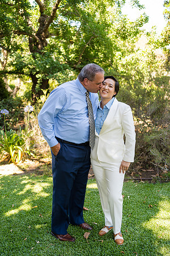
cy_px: 128
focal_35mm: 35
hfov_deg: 37.9
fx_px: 248
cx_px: 85
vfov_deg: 54.4
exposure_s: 1/320
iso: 160
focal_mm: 35
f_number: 2.2
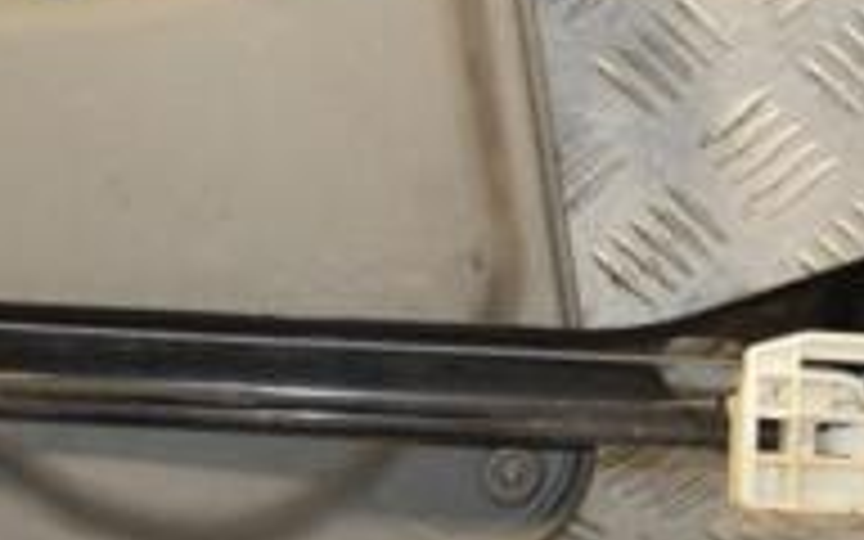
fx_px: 4286
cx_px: 436
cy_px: 40
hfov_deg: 11.5
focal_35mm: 182
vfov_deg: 7.2
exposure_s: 1/200
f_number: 5.6
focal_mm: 38
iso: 800
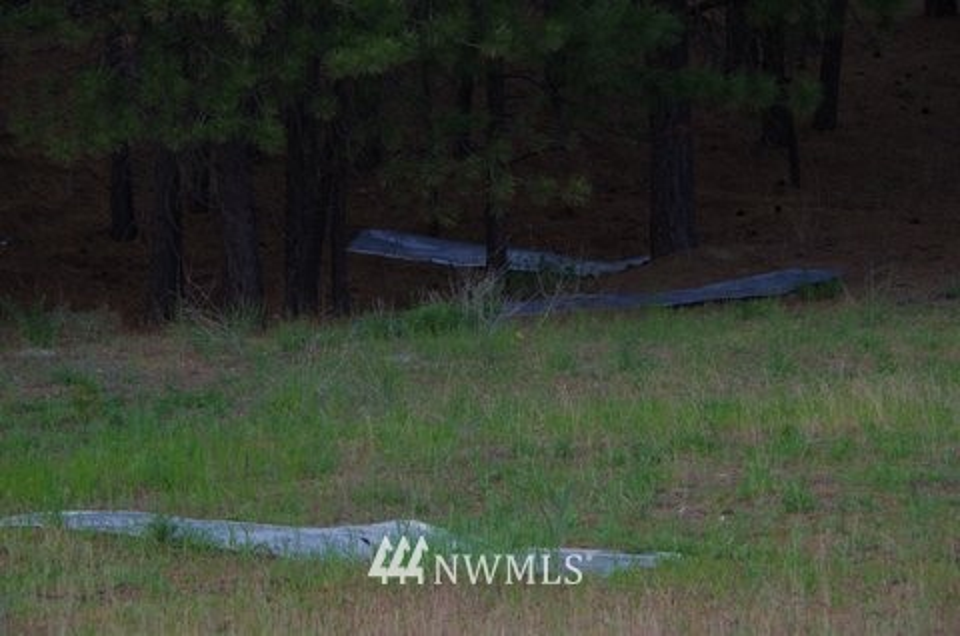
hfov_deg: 12.0
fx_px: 4578
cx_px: 480
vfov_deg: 7.9
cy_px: 318
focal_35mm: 172
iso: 400
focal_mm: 115
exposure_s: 1/160
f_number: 11
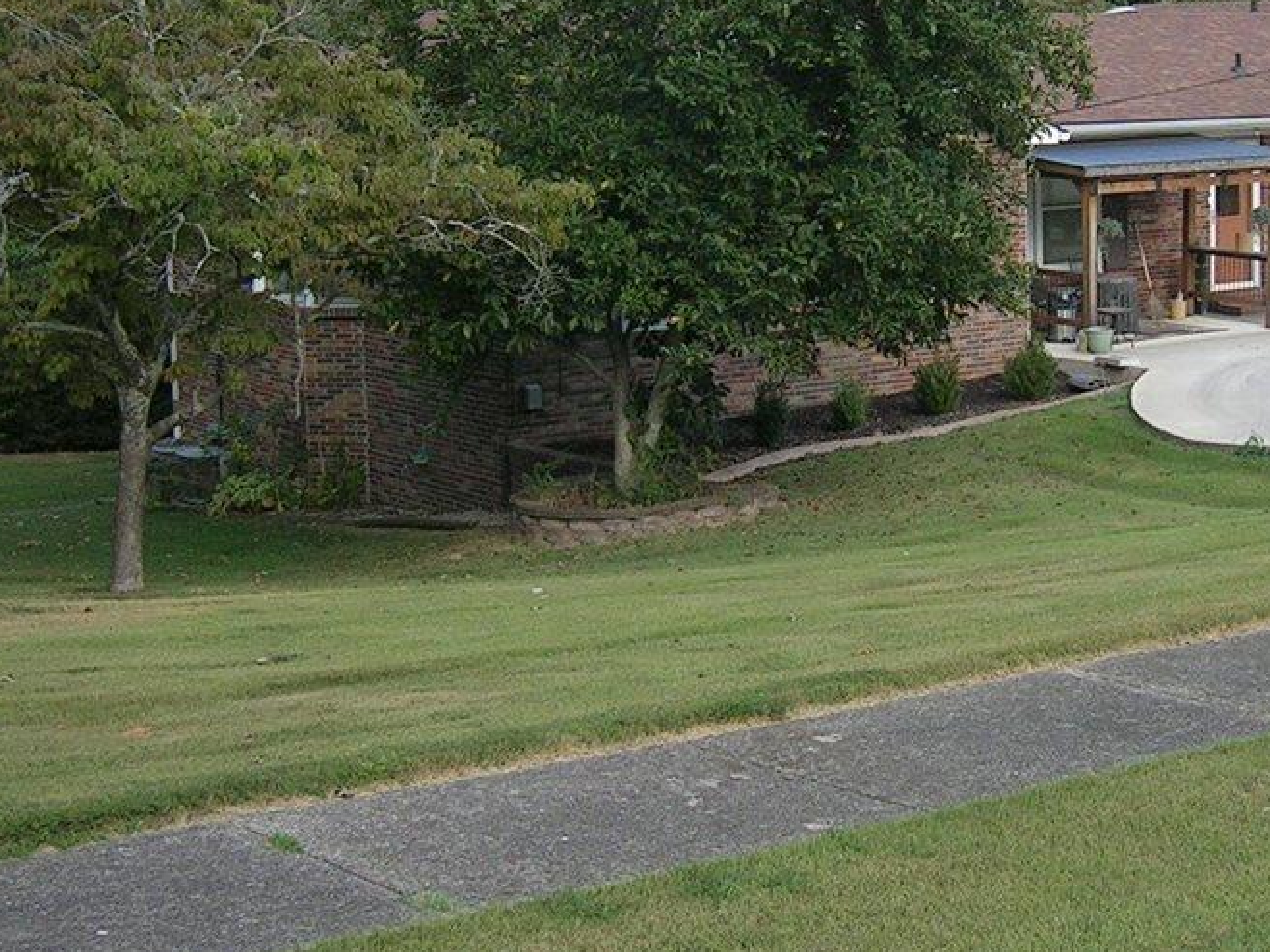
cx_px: 881
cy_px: 330
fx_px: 2494
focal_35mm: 68
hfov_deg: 28.3
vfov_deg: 21.5
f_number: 2.8
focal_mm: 5.4
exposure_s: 1/237
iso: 50
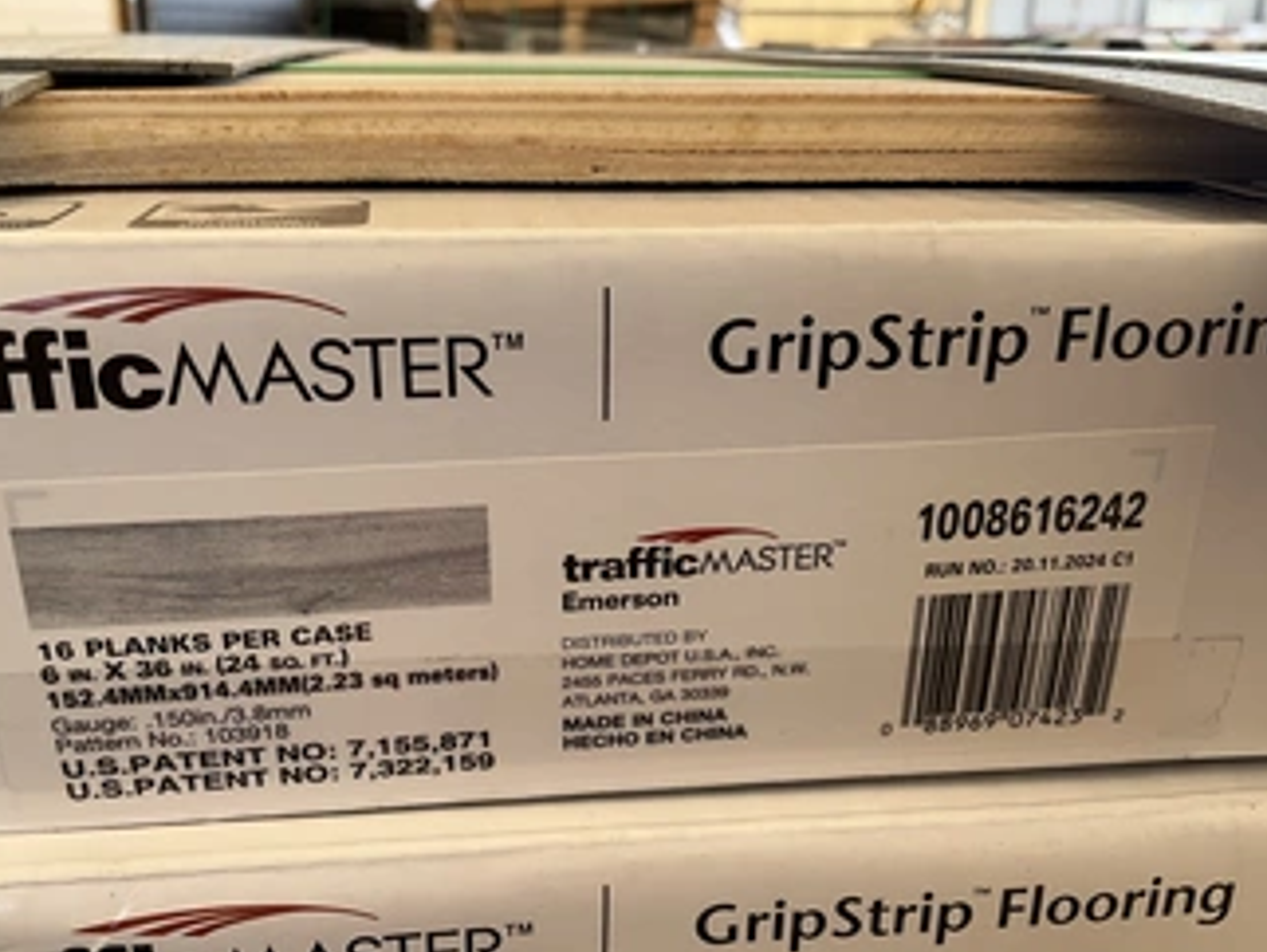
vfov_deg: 39.6
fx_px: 1319
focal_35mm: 36
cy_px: 566
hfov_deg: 51.2
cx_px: 574
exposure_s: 1/146
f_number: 1.8
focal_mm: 3
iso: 20
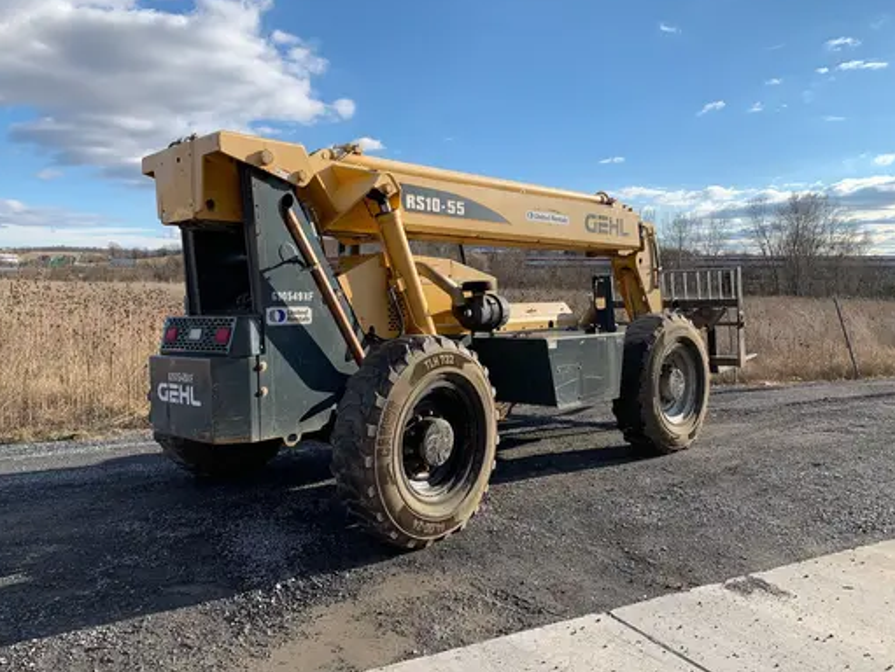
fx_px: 724
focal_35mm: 28
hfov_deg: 63.4
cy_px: 335
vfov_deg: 49.8
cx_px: 427
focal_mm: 4.25
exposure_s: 1/1812
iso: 25
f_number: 1.8
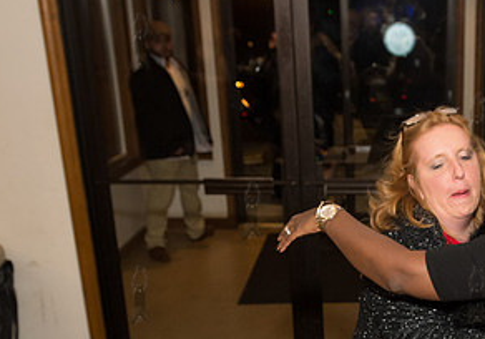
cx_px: 462
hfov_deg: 30.1
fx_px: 848
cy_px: 319
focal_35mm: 62
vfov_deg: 22.0
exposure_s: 1/320
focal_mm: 24
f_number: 4.5
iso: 1600
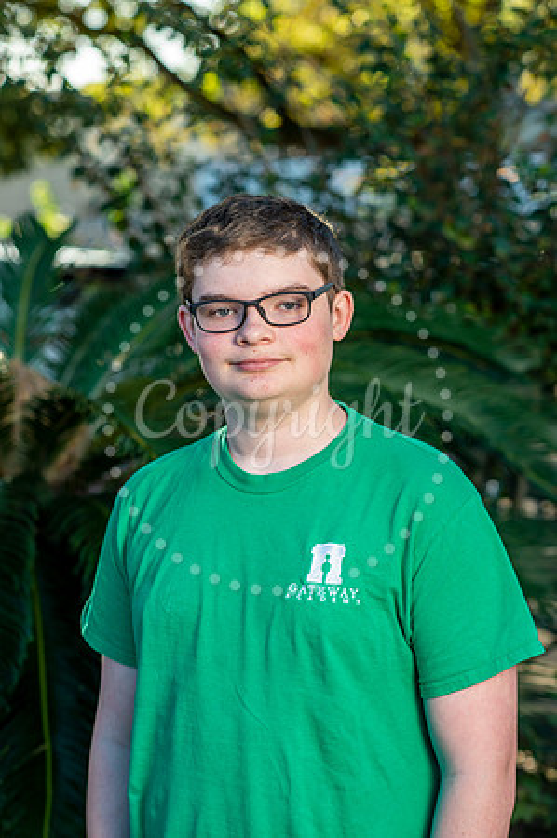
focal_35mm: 85
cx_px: 278
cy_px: 419
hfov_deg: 16.0
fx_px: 1977
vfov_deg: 23.9
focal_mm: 85
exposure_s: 1/160
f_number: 4
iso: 200
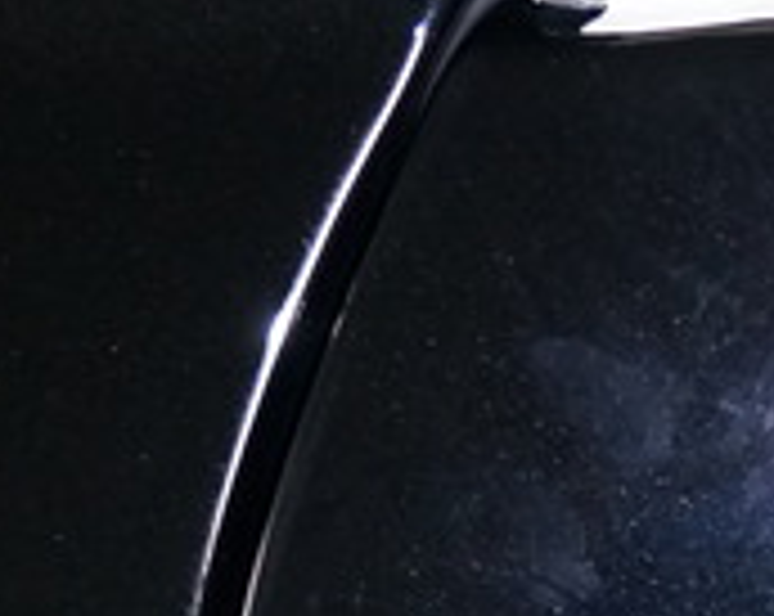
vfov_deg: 10.1
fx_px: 3453
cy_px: 620
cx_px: 1017
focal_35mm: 151
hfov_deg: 12.4
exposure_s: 1/60
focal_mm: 18
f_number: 4
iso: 1000
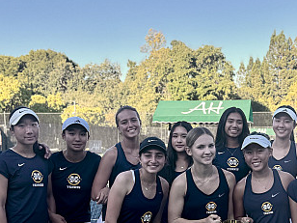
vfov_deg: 24.4
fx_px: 506
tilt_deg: -7.7
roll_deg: +0.1
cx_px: 224
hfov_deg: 32.1
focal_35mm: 59
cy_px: 183
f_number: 1.78
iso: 80
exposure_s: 1/995
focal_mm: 6.76
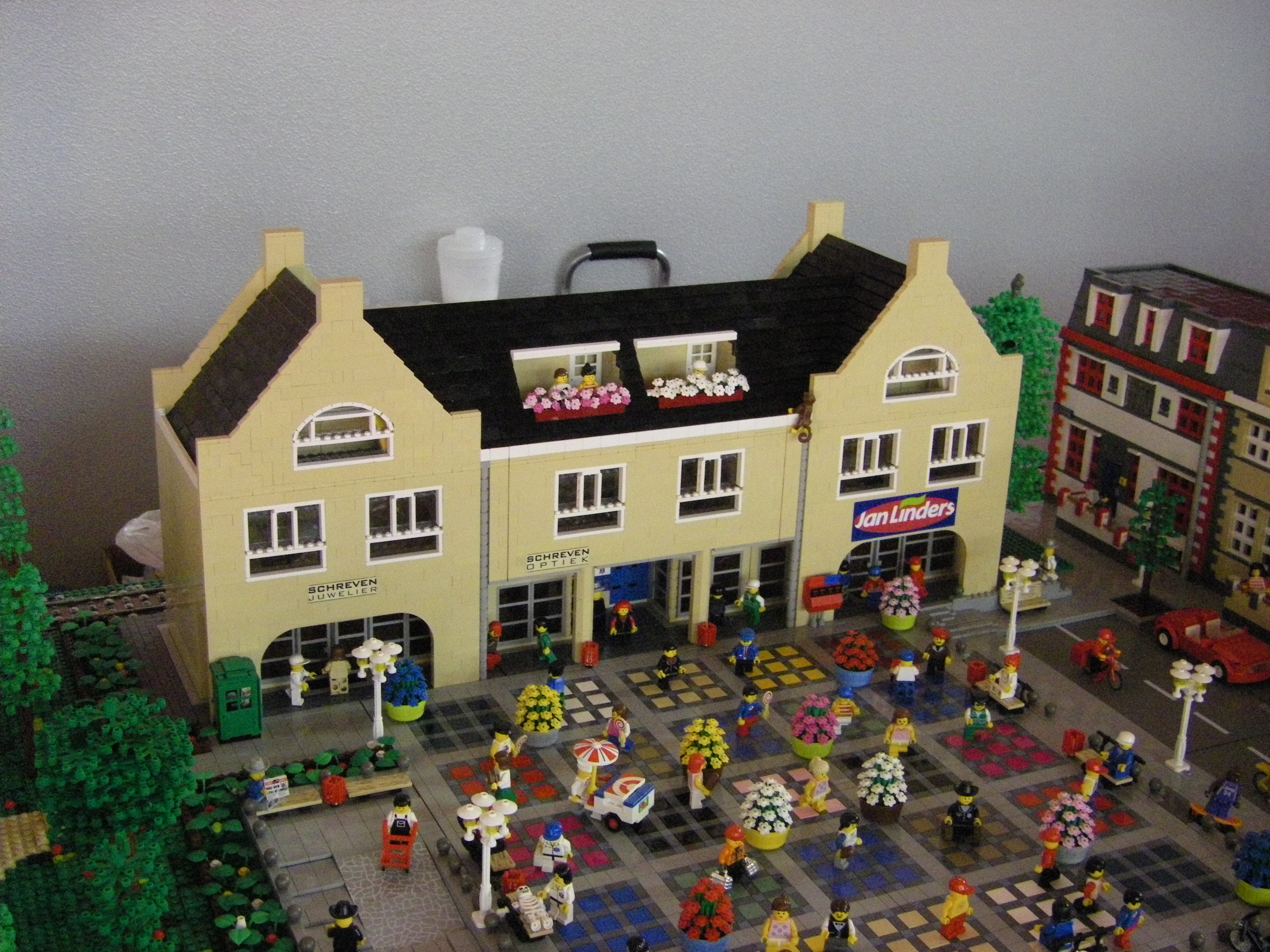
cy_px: 476
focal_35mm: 46
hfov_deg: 41.2
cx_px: 635
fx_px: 1688
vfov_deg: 31.5
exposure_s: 1/20
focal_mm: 7.6
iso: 800
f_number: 3.6
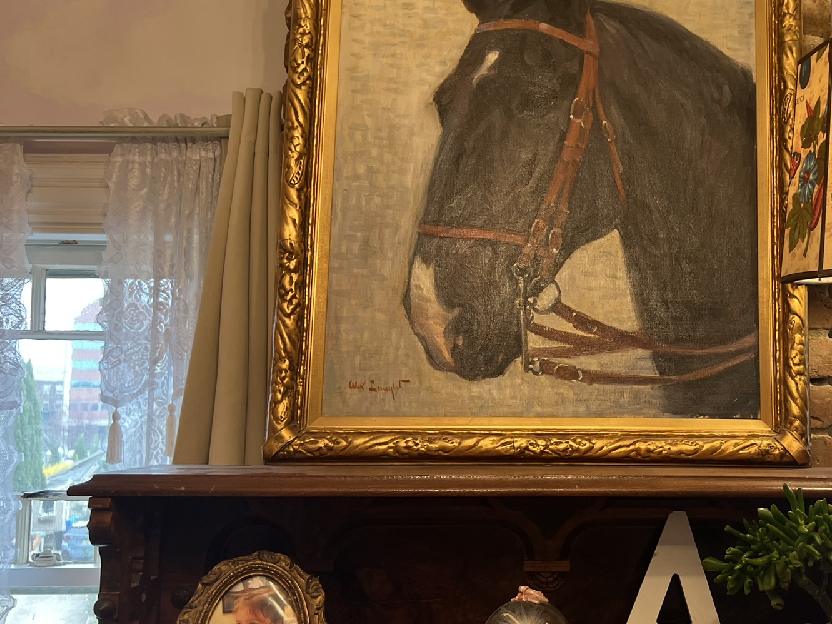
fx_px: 961
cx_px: 616
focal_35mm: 40
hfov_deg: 45.3
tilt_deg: +5.1
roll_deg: +0.3
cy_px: 336
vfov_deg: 35.9
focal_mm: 5.7
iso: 100
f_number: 1.5
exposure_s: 1/120
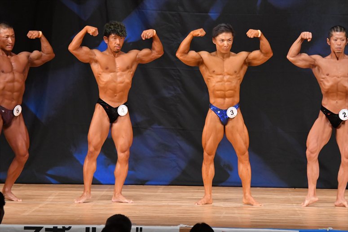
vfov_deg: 5.1
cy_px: 116
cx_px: 174
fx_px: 2609
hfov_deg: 7.6
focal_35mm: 270
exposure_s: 1/400
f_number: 5.6
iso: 5600
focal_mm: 180
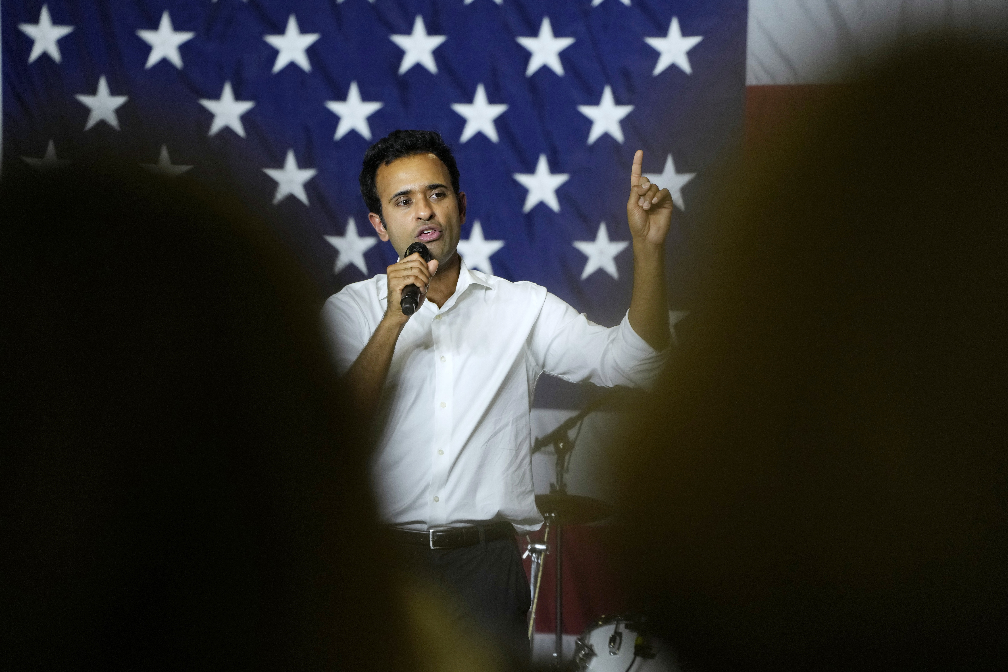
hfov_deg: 6.7
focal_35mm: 309
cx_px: 504
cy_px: 336
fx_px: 8651
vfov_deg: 4.4
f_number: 5.6
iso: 2500
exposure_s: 1/400
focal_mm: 309
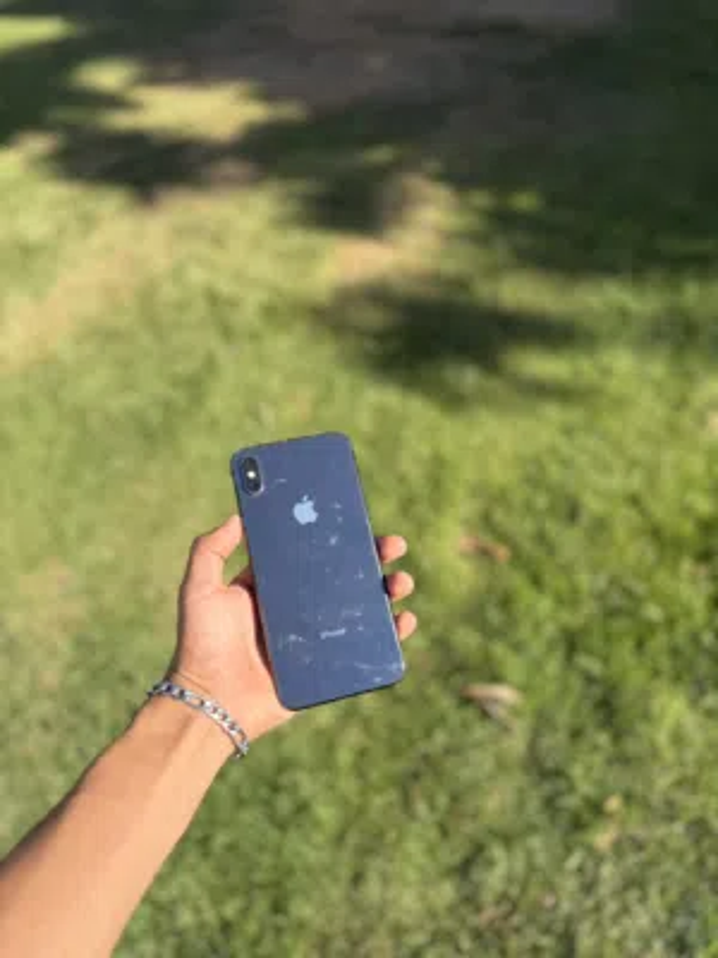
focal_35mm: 24
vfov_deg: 71.6
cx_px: 359
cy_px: 479
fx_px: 664
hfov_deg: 56.8
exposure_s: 1/2525
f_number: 1.78
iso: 80
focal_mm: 6.76
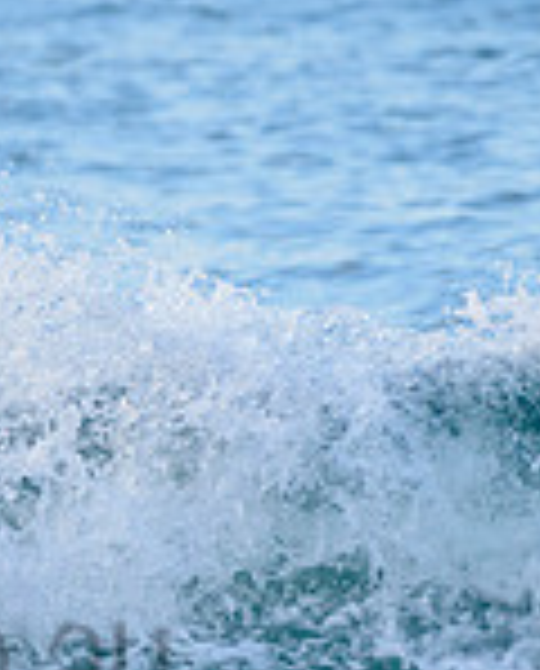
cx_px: -592
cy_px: 408
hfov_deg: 0.7
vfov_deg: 0.9
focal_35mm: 2233
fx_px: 44428
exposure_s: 1/1250
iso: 450
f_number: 5.6
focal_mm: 500
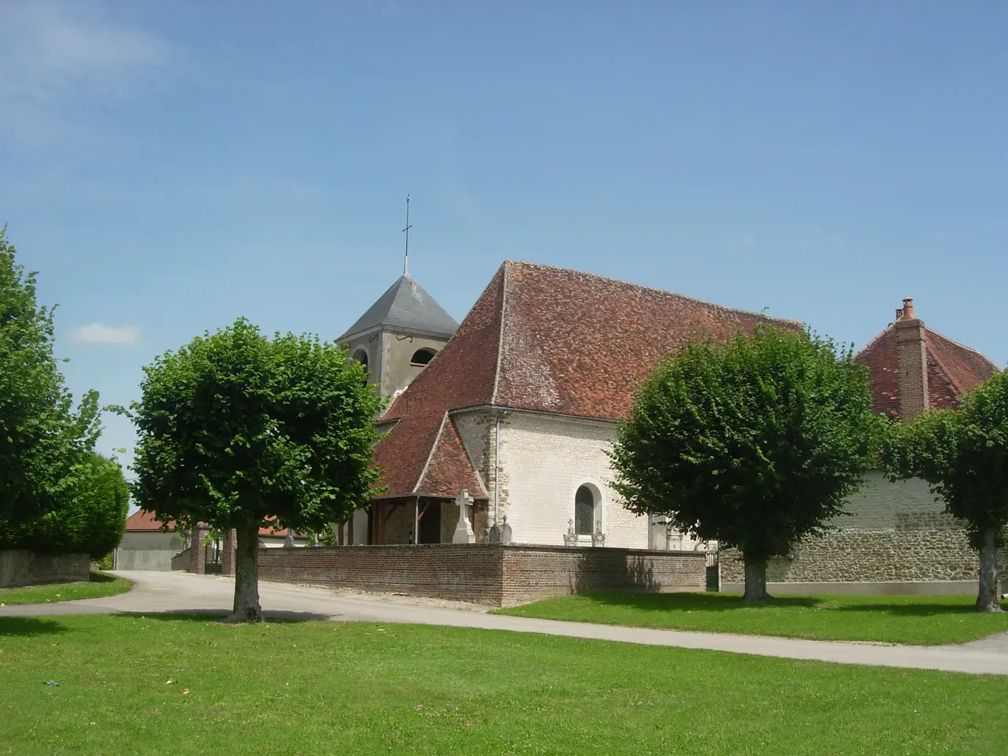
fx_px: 1107
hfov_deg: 49.0
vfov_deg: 37.7
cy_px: 378
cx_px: 504
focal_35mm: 38
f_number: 4.8
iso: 79
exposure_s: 1/767
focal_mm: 7.8
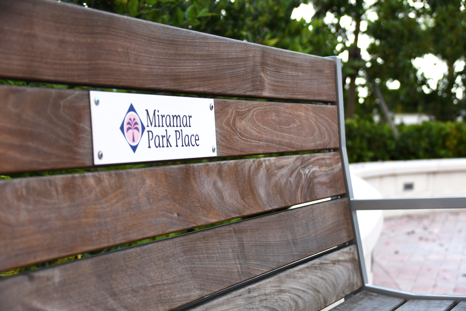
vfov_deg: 17.5
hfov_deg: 26.0
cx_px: 233
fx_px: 1010
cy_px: 156
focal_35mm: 78
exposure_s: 1/500
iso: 500
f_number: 4.8
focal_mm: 52
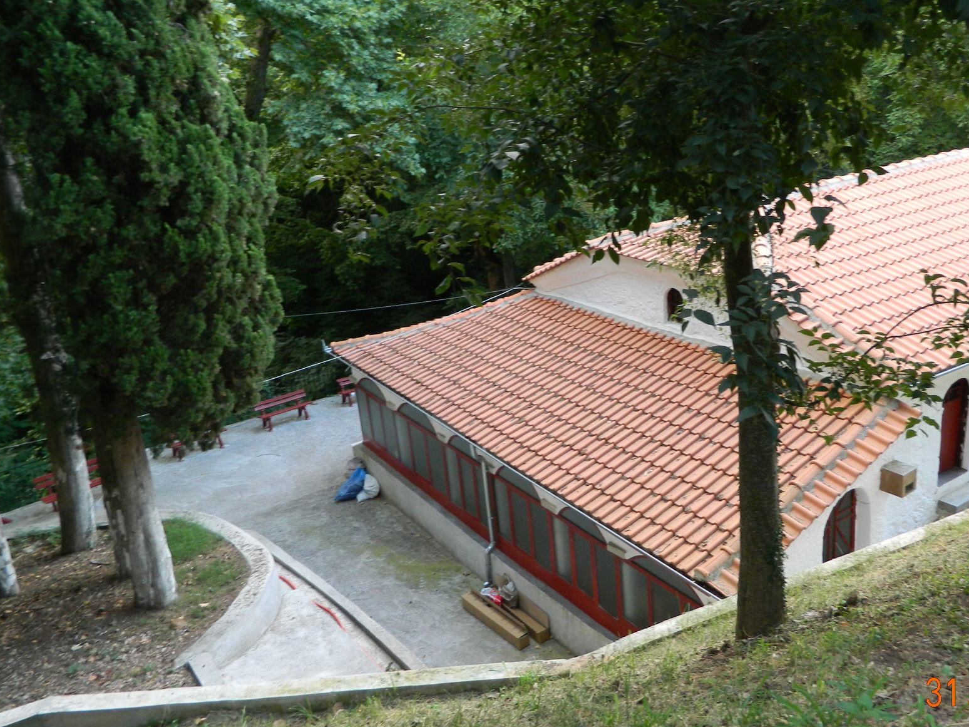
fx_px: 868
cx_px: 582
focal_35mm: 31
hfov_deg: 57.9
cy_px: 336
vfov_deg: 45.4
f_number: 3.1
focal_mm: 4.5
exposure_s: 1/30
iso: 125
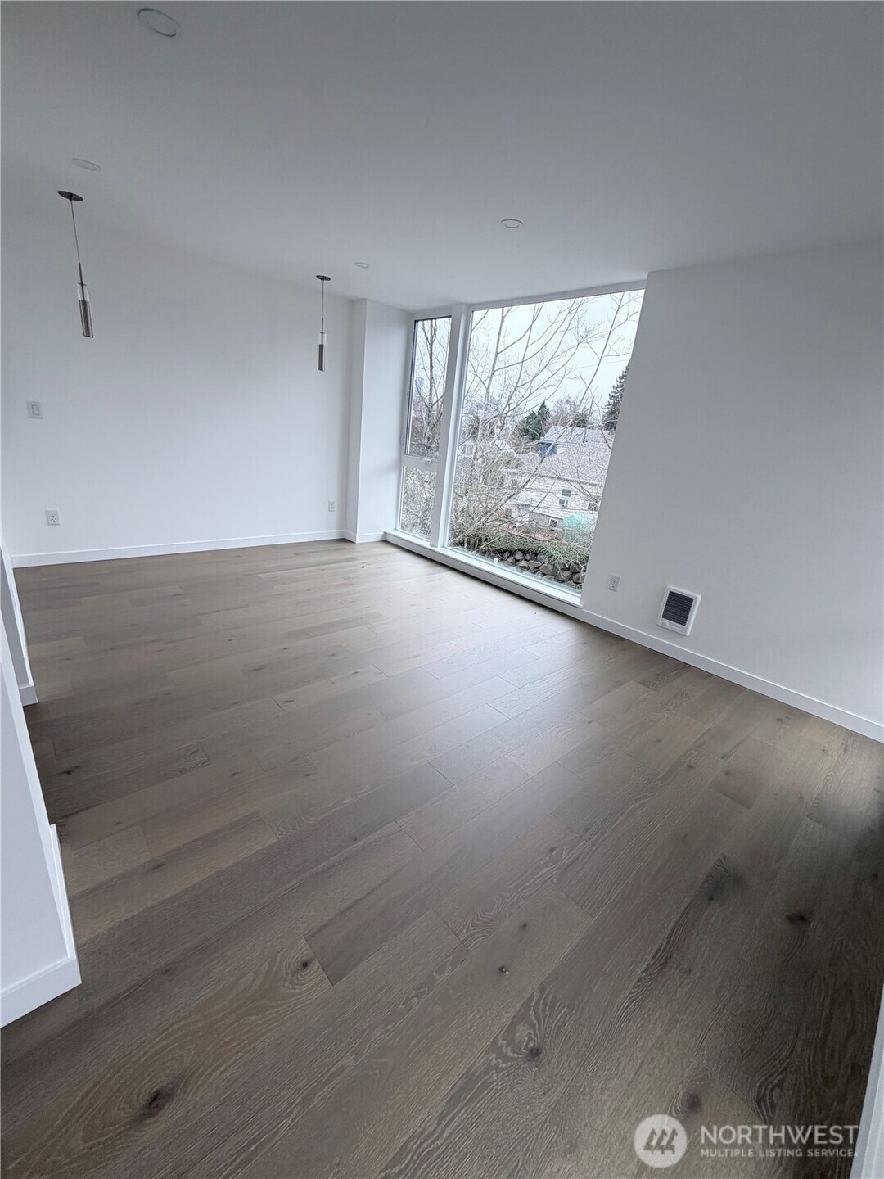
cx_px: 442
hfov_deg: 85.7
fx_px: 477
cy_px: 590
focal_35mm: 14
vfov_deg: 102.1
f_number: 2.2
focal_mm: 2.22
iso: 64
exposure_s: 1/121
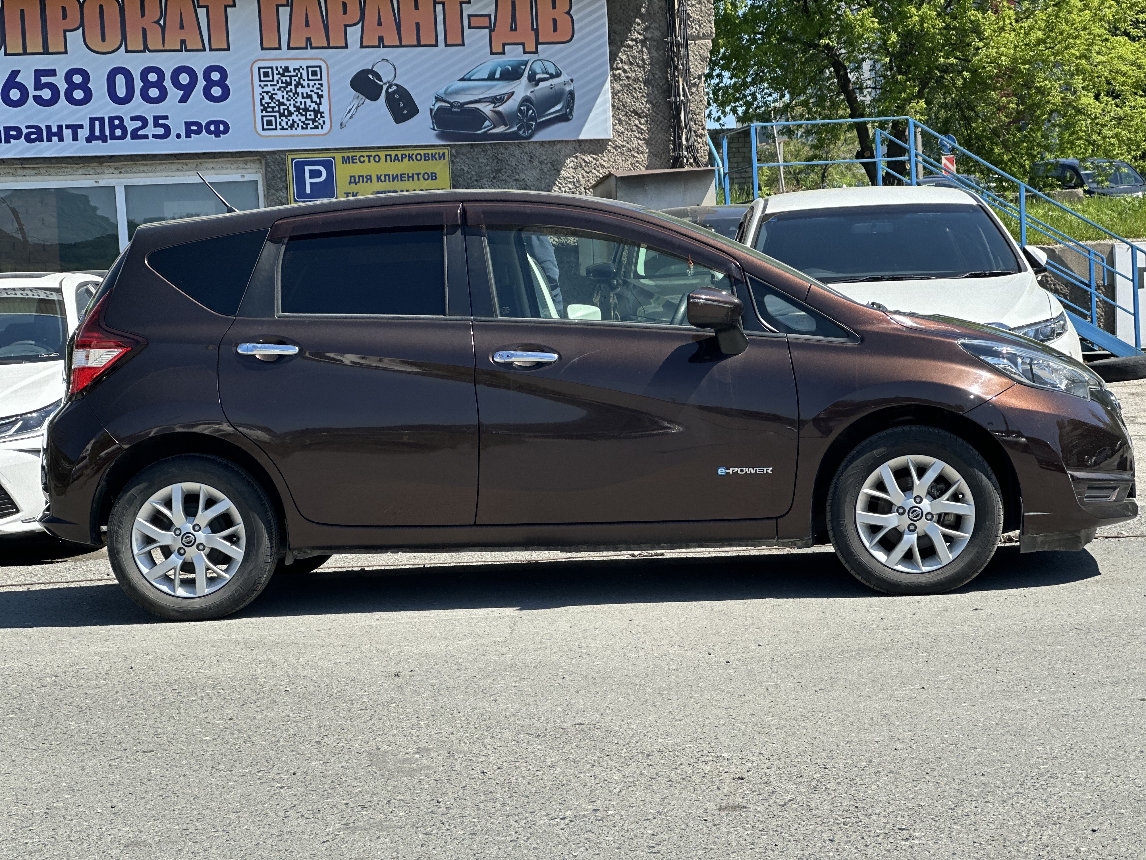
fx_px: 2549
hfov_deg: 25.3
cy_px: 430
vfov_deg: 19.1
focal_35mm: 77
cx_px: 573
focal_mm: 9
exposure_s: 1/388
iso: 32
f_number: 2.8
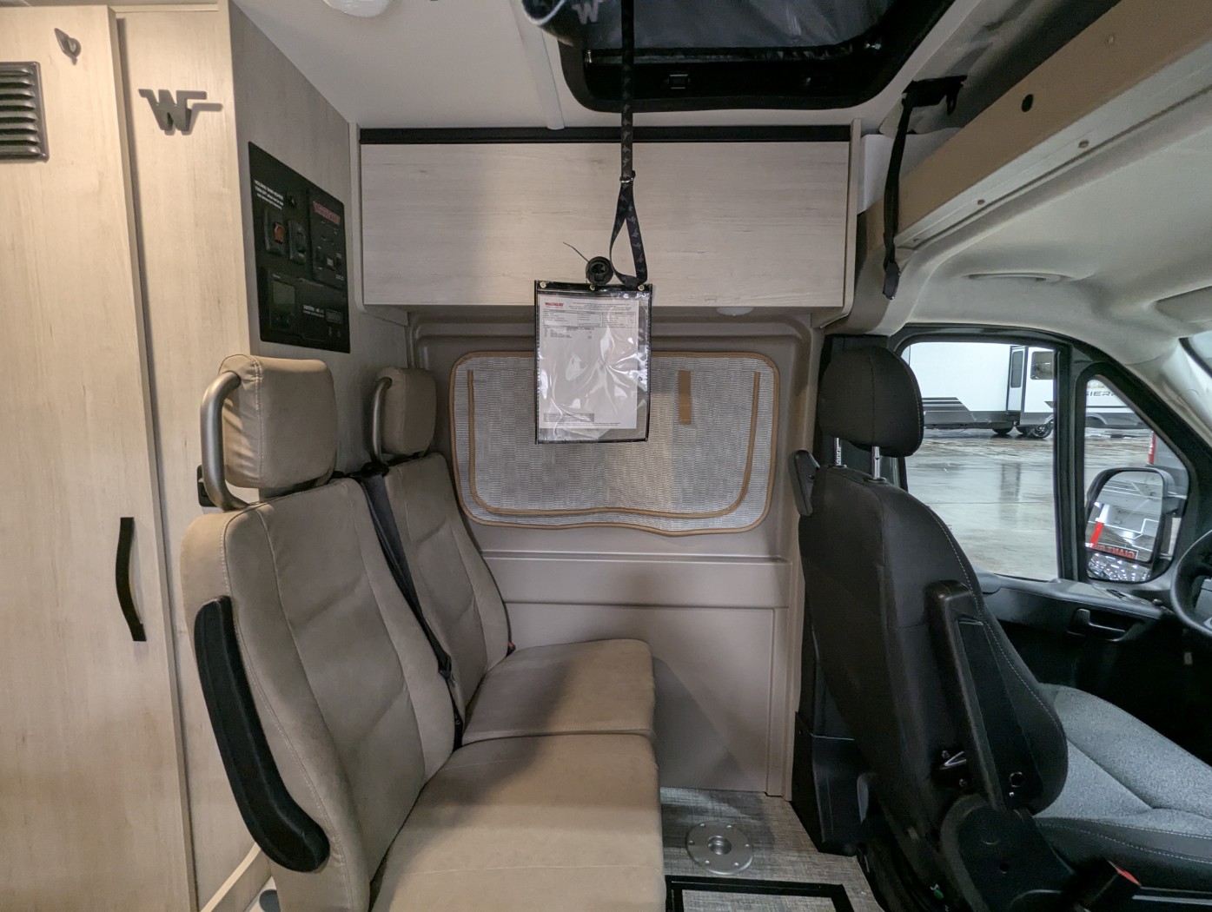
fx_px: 561
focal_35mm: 16
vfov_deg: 78.2
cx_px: 606
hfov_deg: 94.4
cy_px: 456
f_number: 2.2
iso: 155
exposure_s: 1/39.3
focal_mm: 2.35
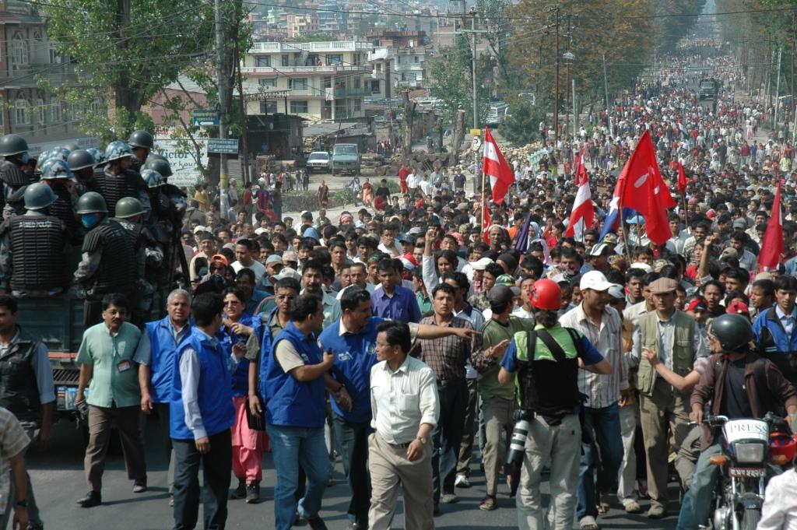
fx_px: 1858
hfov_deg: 24.2
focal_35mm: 84
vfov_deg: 16.2
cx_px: 398
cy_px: 265
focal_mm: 56
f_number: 9
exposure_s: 1/320
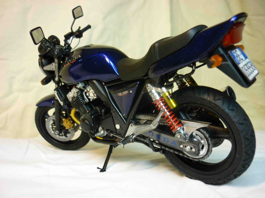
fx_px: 253
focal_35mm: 33
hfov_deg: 55.4
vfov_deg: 42.9
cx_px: 132
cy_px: 99
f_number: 2.8
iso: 80
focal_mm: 5.5
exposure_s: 1/30
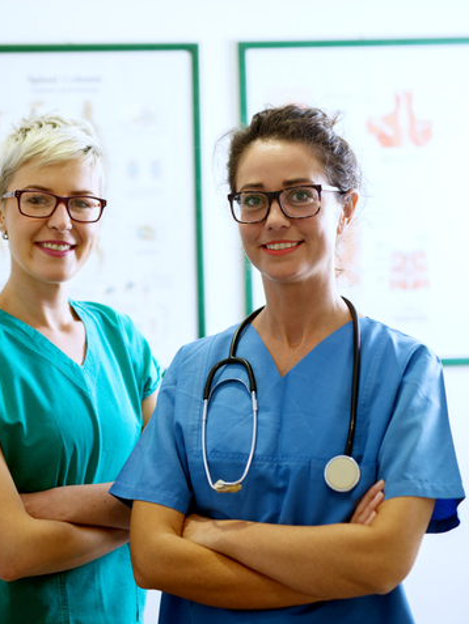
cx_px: 189
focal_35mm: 73
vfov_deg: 26.7
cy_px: 315
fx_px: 1318
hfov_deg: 20.2
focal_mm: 50
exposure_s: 1/100
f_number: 1.8
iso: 320
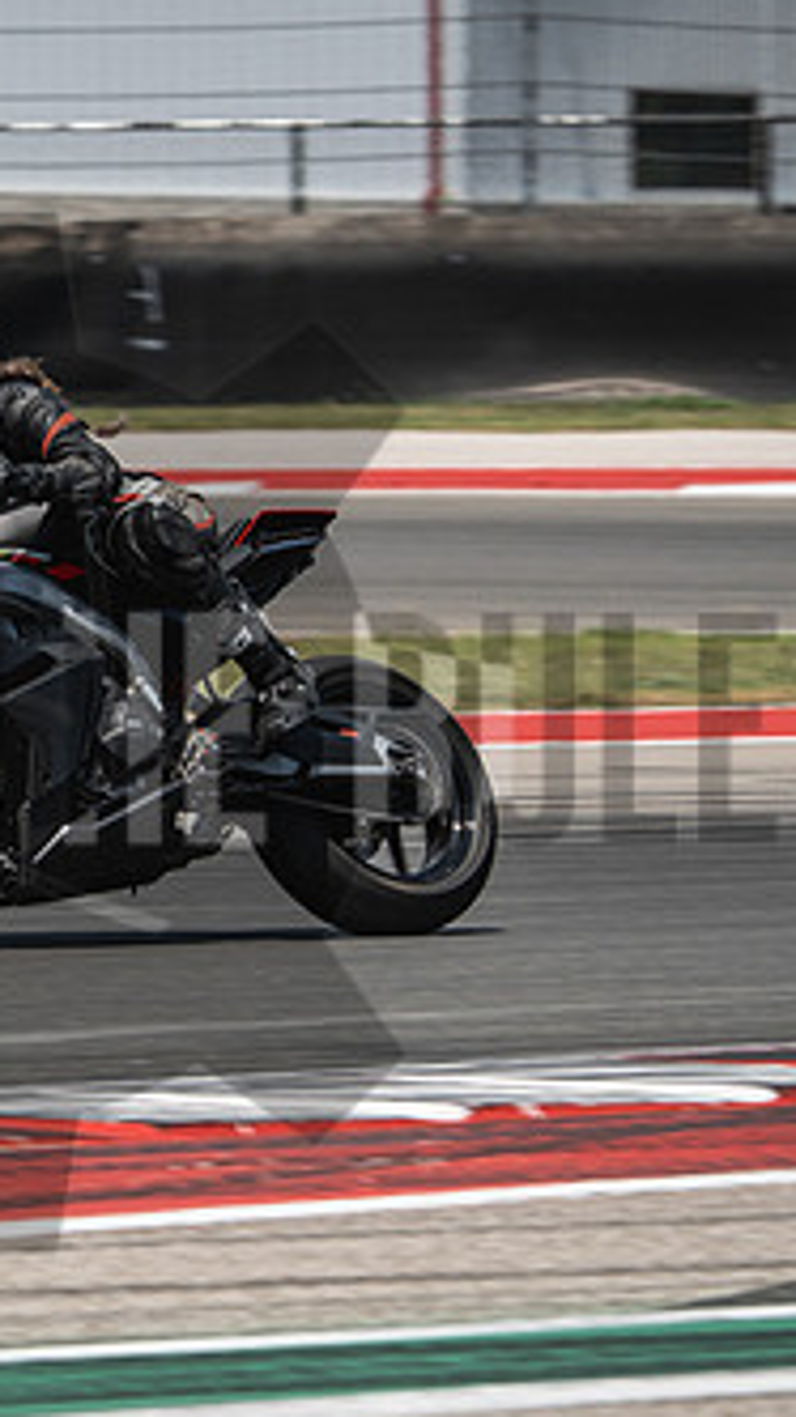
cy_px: 734
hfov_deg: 2.2
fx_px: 20589
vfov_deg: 3.9
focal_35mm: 548
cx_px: -9
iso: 160
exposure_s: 1/400
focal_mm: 200
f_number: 7.1
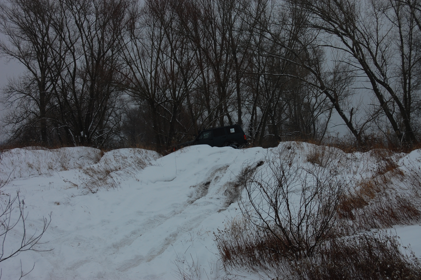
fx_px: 964
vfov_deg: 16.5
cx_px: 210
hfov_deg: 24.6
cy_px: 140
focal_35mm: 82
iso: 200
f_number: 10
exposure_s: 1/400
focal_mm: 55
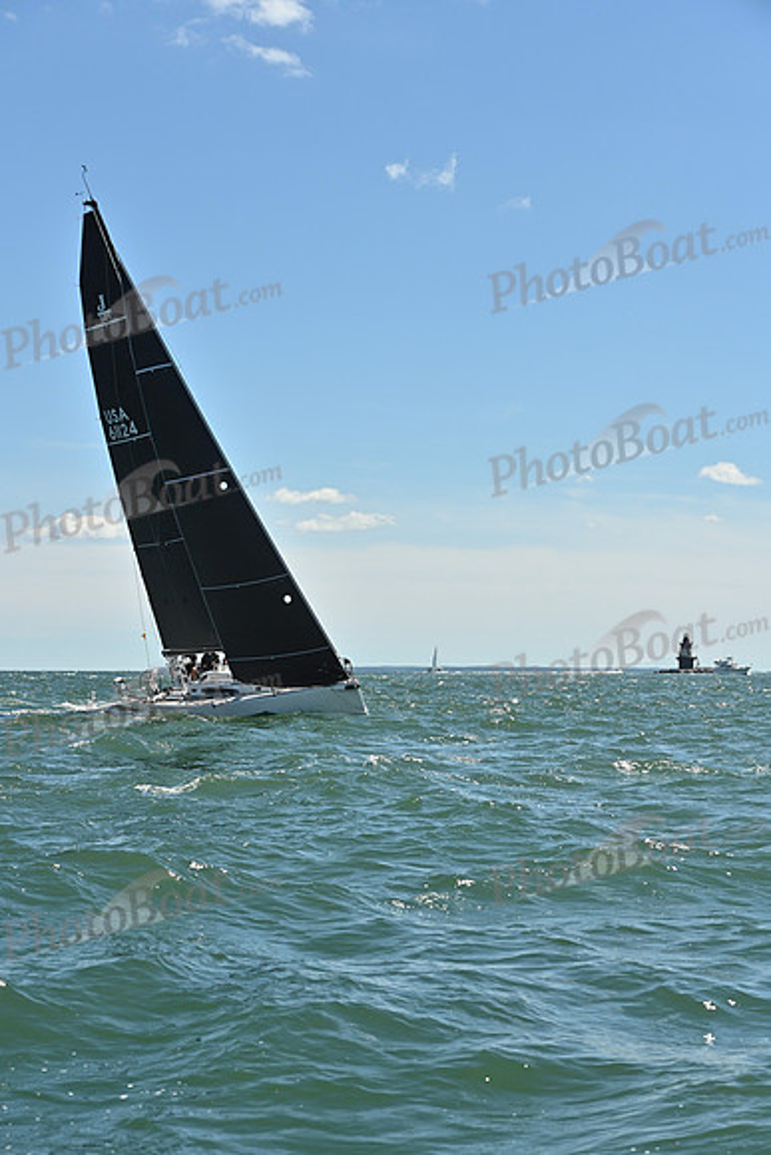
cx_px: 386
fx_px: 2247
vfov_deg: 28.8
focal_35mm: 70
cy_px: 578
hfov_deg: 19.5
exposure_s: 1/1600
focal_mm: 70
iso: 320
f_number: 7.1
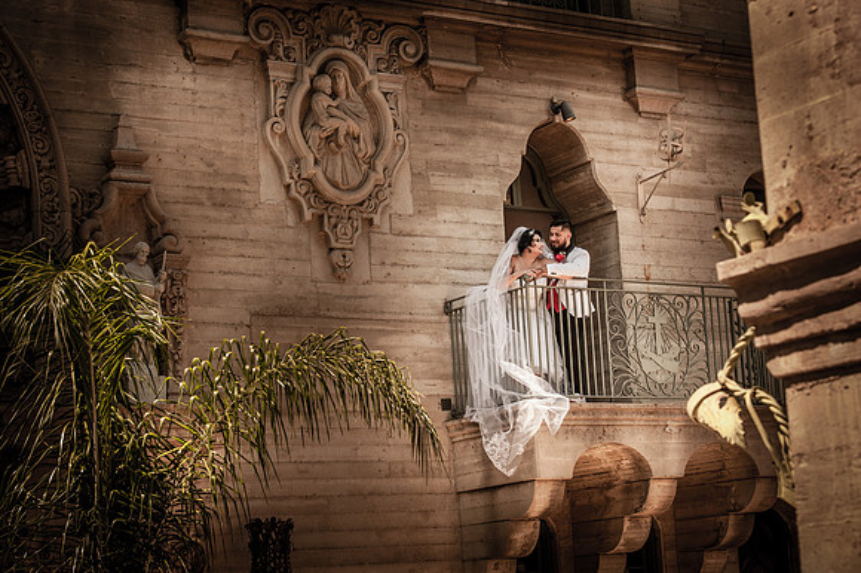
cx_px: 430
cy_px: 286
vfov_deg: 19.4
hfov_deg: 28.9
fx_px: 1673
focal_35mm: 70
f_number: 8
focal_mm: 70
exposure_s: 1/250
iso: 250
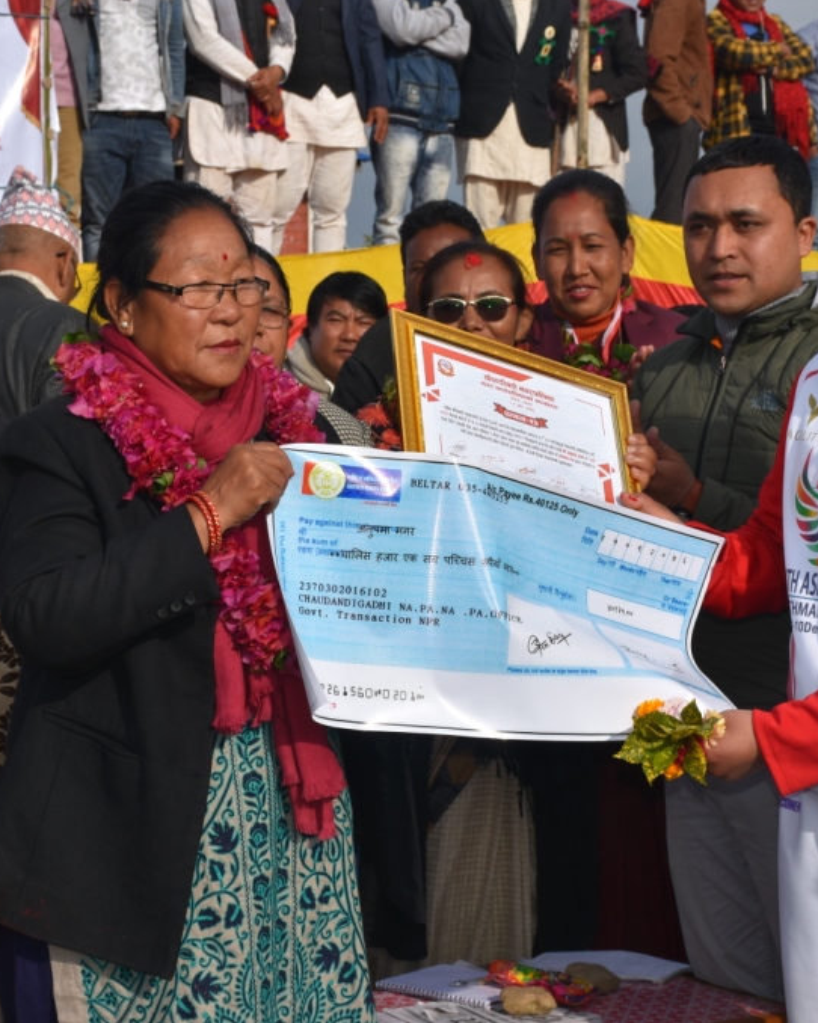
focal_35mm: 96
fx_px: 2898
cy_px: 509
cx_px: 364
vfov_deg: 20.0
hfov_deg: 16.1
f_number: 10
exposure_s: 1/250
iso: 100
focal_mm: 45
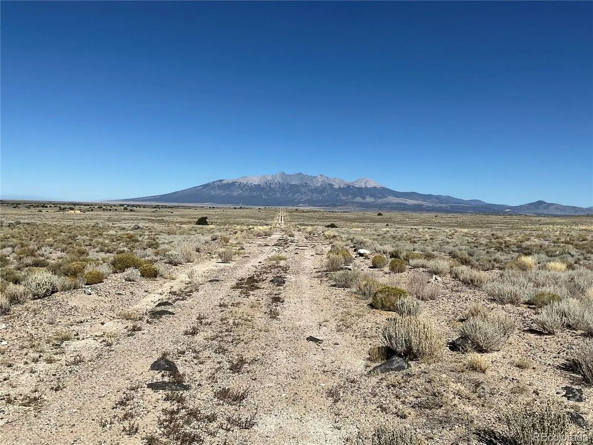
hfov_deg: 61.7
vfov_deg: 48.2
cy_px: 222
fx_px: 497
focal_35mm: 29
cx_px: 296
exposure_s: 1/3534
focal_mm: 3
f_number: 1.8
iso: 16
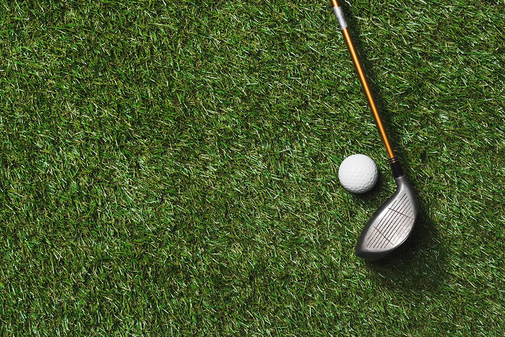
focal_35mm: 52
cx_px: 252
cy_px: 168
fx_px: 729
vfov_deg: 26.0
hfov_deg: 38.2
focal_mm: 52
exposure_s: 1/160
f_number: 8
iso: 125
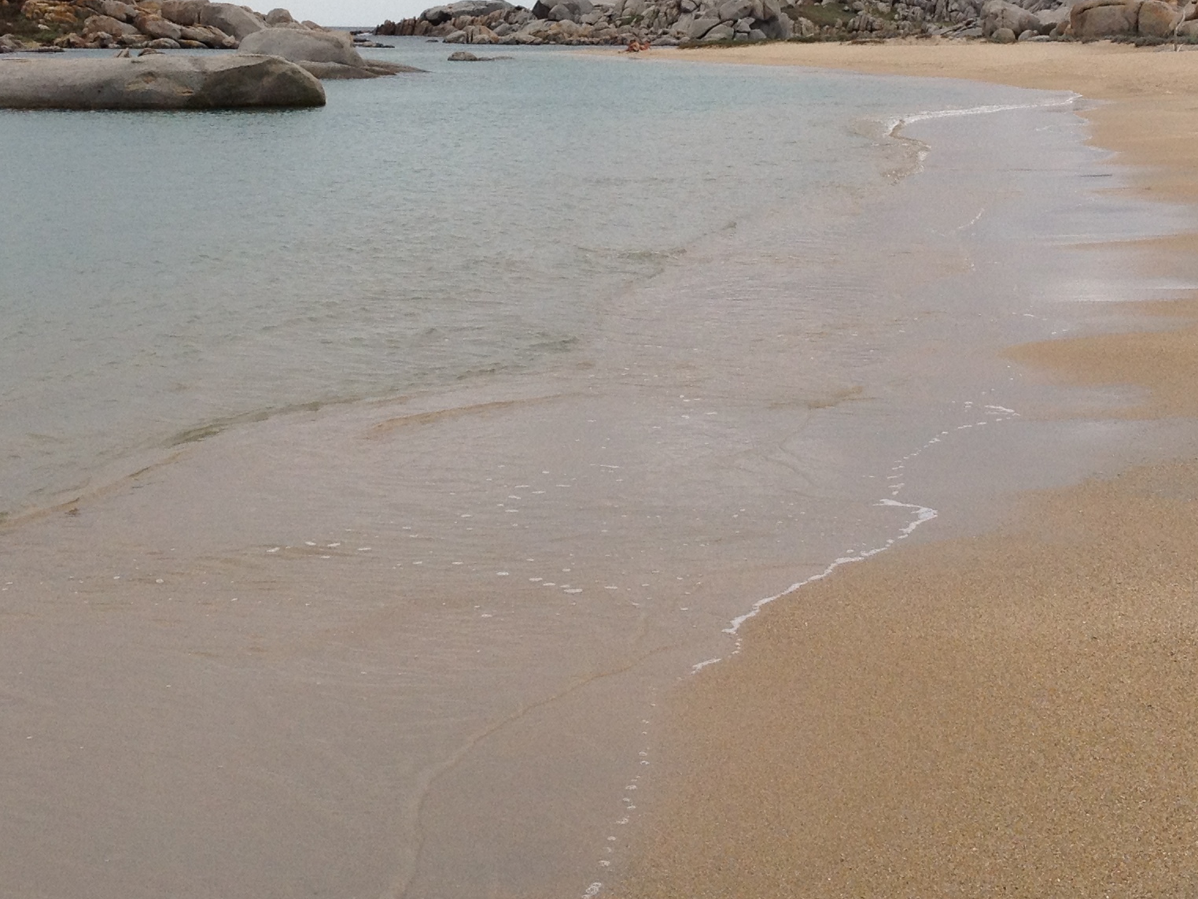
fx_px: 2595
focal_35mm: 75
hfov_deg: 26.0
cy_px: 65
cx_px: 566
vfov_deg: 19.2
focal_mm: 4.28
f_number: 2.4
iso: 64
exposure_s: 1/1082
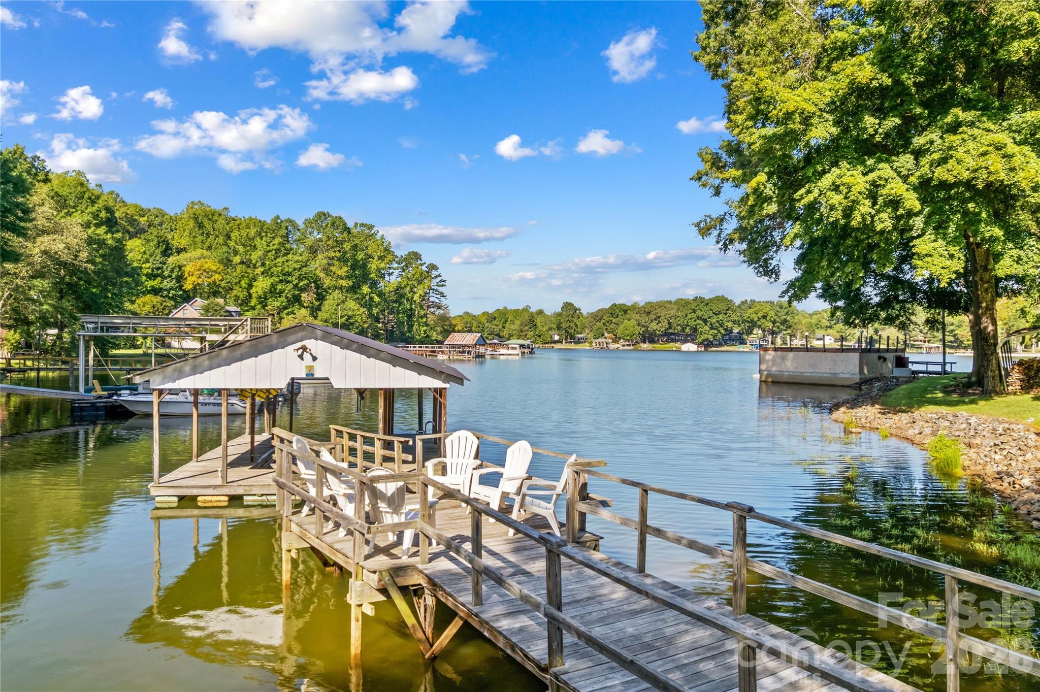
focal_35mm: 22
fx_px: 635
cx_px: 520
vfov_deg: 57.2
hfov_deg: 78.6
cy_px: 346
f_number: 2.8
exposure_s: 1/640
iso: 100
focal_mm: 8.38
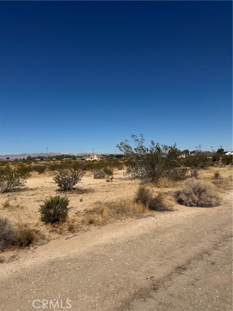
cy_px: 156
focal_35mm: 24
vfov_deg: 71.6
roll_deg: -2.7
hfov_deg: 56.8
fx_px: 215
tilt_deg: +2.5
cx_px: 116
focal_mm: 6.76
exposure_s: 1/11905
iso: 80
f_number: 1.78
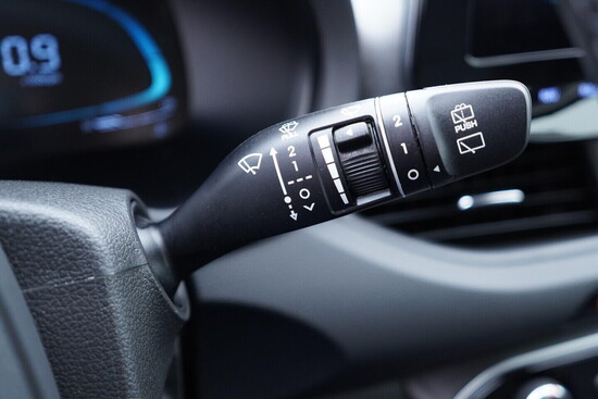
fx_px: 598
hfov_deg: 53.1
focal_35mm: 36
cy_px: 200
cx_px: 299
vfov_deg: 36.9
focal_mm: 24
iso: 800
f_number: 2.8
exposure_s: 1/40
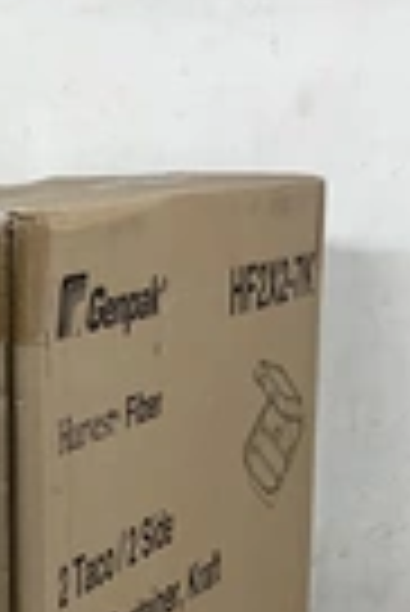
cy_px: 549
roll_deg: +1.6
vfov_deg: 21.0
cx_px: -9
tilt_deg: -14.9
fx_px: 1619
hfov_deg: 14.2
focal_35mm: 95
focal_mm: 3.3
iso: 64
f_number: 2.4
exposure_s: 1/120
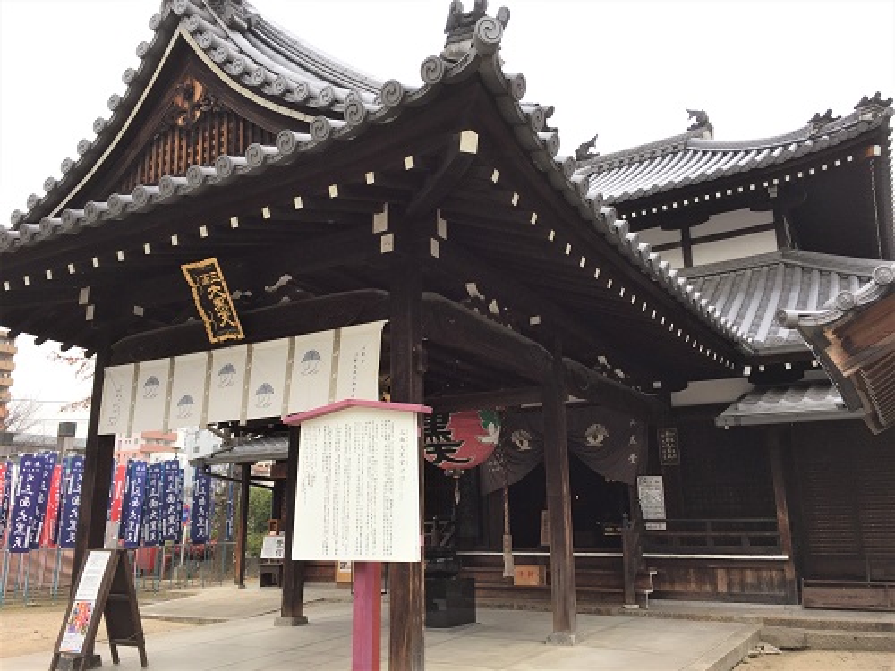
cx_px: 448
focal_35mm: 29
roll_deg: +2.0
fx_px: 750
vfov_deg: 48.2
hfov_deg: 61.7
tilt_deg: +14.8
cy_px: 336
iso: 32
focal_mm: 4.15
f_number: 2.2
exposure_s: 1/120
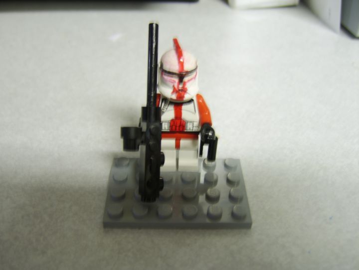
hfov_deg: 58.4
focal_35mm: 31
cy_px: 135
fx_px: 321
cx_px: 180
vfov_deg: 45.4
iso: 71
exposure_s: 1/4
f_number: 2.7
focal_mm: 8.13
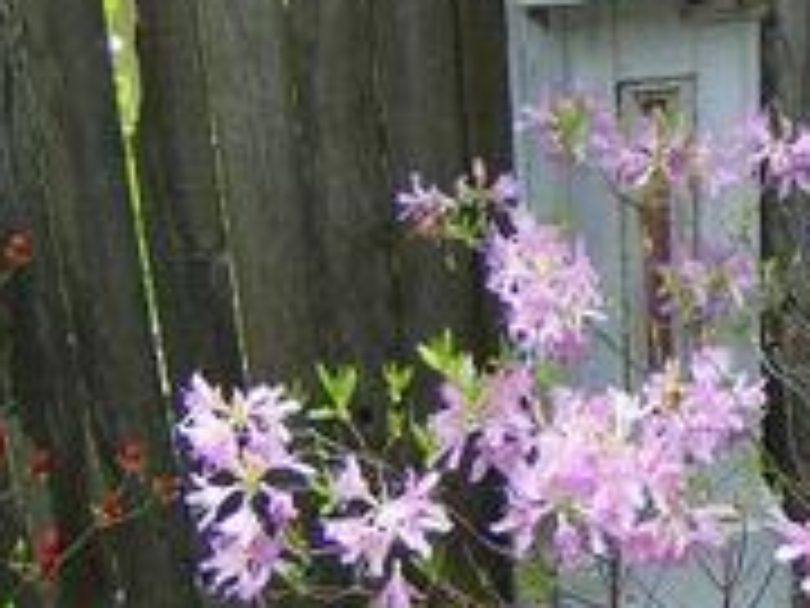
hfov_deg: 21.2
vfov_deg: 16.7
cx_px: 878
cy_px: 207
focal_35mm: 88
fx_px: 2059
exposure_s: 1/381
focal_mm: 6
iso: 100
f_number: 2.8
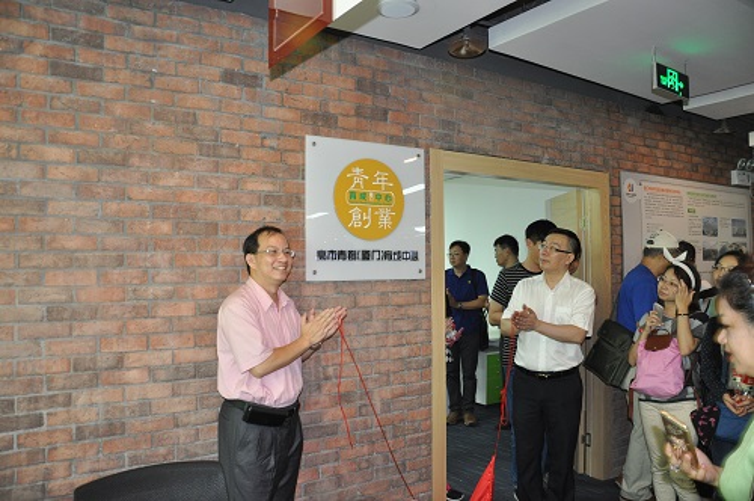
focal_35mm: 27
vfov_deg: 47.8
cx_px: 377
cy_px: 250
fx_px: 565
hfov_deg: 67.4
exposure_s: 1/60
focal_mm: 18
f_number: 4
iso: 800
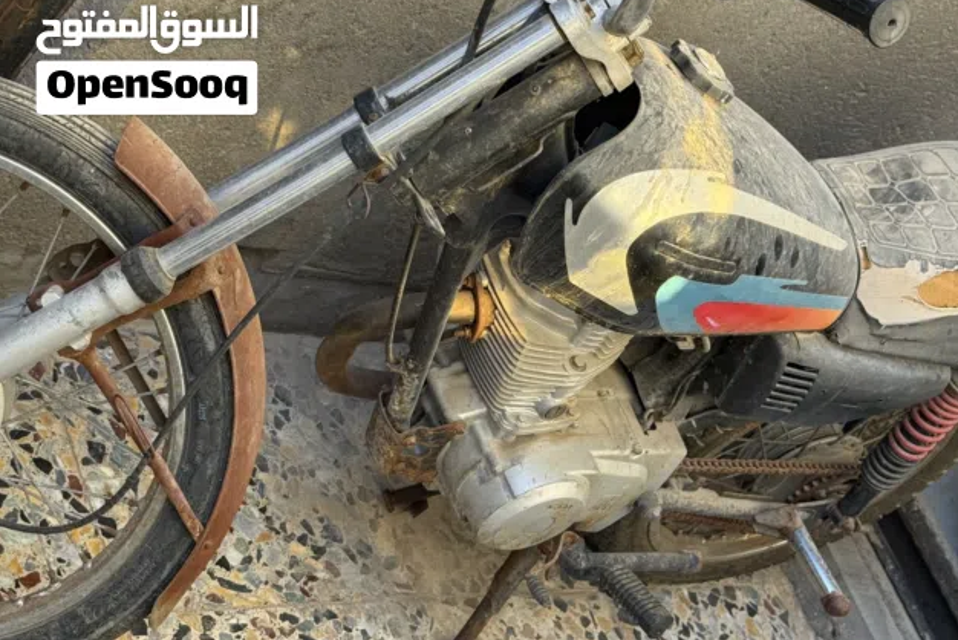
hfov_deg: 38.9
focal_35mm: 51
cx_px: 488
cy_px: 335
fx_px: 1358
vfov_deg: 26.5
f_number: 1.78
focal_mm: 6.76
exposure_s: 1/302
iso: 100
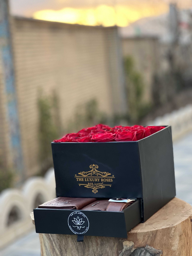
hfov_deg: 19.1
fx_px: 570
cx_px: 96
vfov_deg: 25.3
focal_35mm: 77
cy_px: 128
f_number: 2.8
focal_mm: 9
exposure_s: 1/67
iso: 250
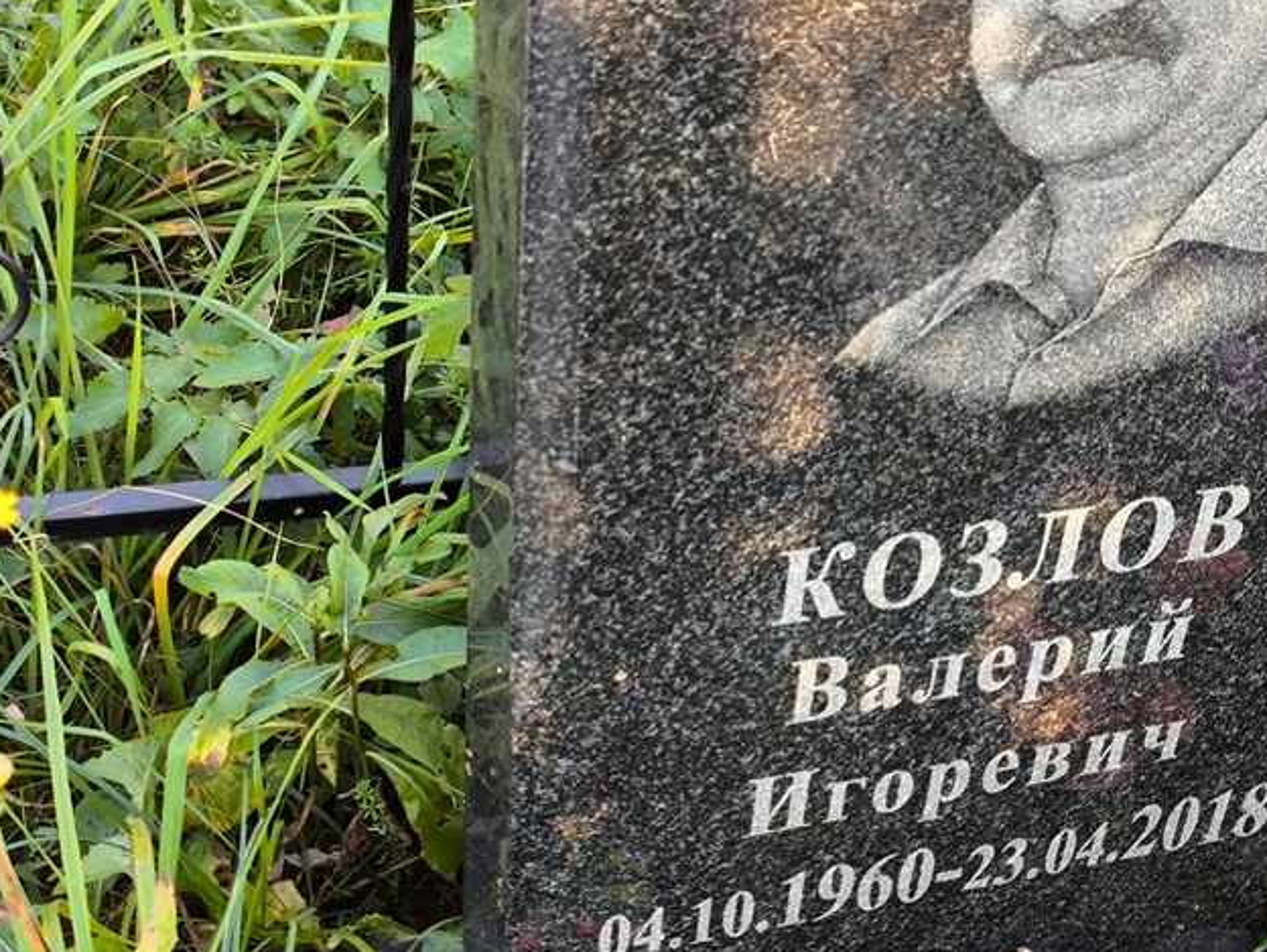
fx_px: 2344
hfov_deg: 30.1
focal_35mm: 64
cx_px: 803
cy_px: 507
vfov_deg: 23.0
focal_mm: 4.71
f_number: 1.7
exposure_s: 1/60
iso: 64
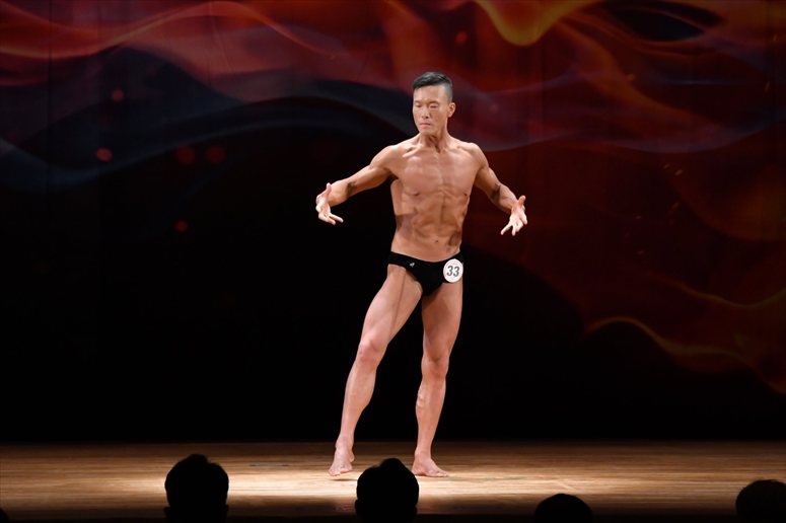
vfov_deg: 6.3
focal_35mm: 217
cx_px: 393
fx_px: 4736
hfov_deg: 9.5
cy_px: 262
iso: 3200
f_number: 5.6
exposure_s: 1/400
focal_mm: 145
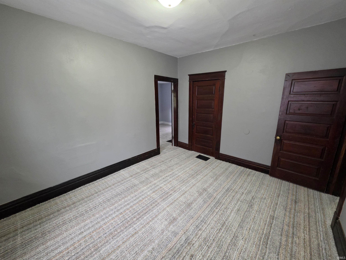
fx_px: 130
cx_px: 173
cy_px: 130
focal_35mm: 13
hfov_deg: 106.2
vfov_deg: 89.9
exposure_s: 1/60
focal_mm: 2.2
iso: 400
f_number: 1.9
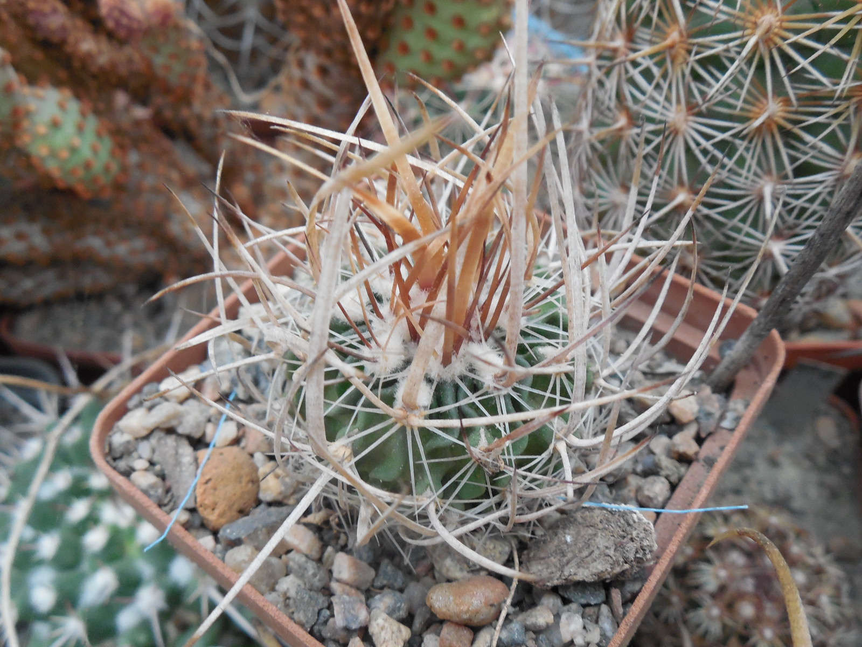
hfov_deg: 58.4
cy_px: 324
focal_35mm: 31
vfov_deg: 45.4
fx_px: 772
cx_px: 431
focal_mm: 5.6
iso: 400
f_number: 3.6
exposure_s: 1/20
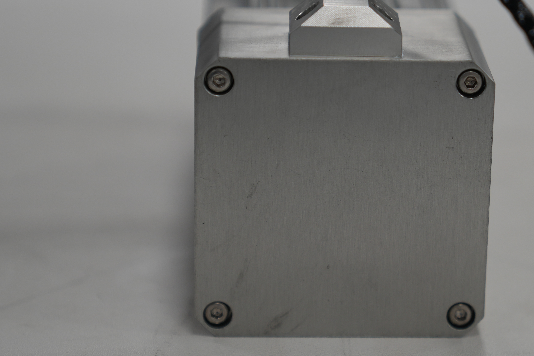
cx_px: 364
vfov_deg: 9.9
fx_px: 2062
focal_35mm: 139
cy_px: 151
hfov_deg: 14.7
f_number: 2.8
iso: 160
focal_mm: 70
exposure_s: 1/80
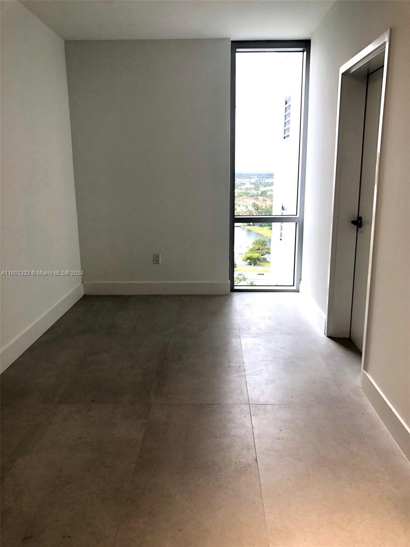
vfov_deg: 63.4
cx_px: 205
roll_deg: +0.5
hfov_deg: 49.7
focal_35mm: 28
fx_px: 442
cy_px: 274
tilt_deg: -12.4
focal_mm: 4
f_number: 1.8
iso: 50
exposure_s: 1/120
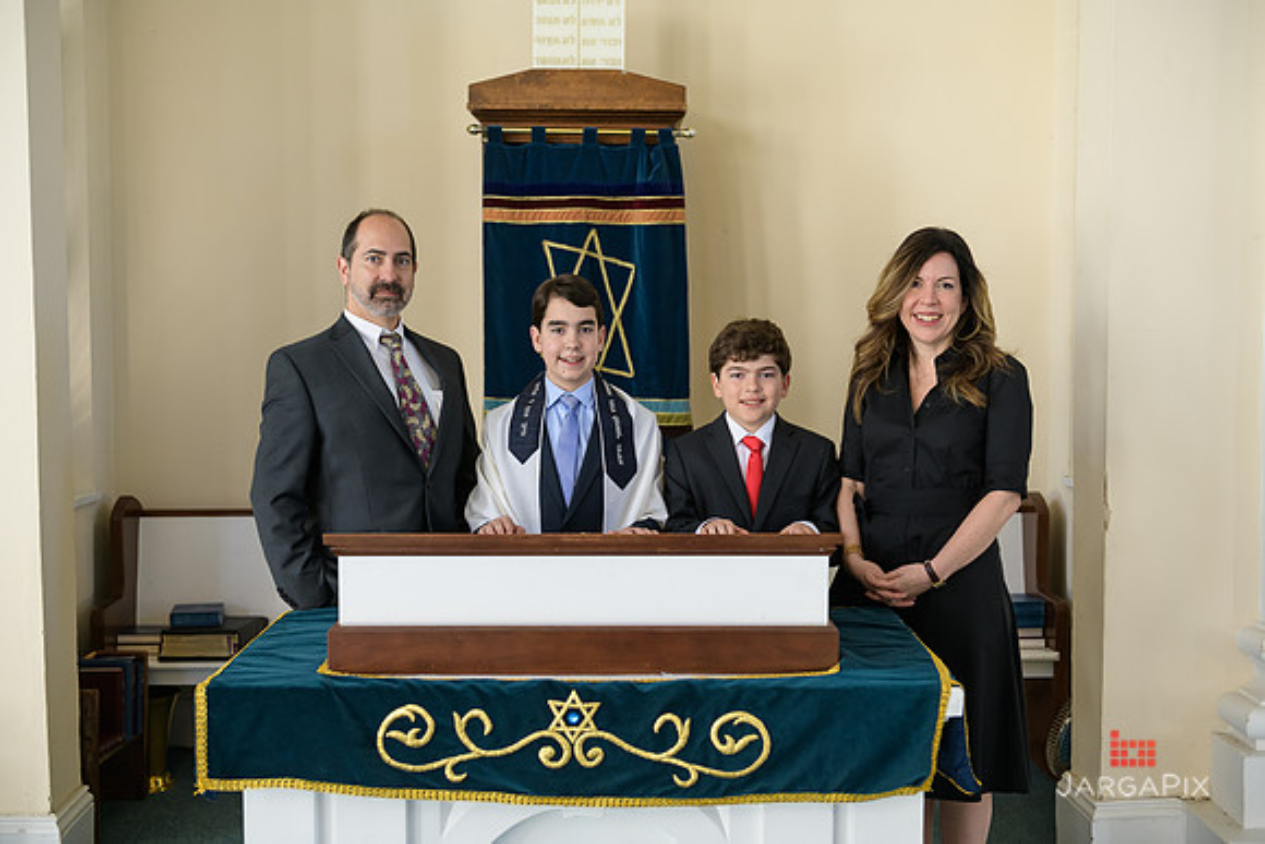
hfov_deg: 44.5
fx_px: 1546
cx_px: 632
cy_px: 422
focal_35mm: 44
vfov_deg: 30.5
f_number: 3.2
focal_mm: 44
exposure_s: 1/125
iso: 400
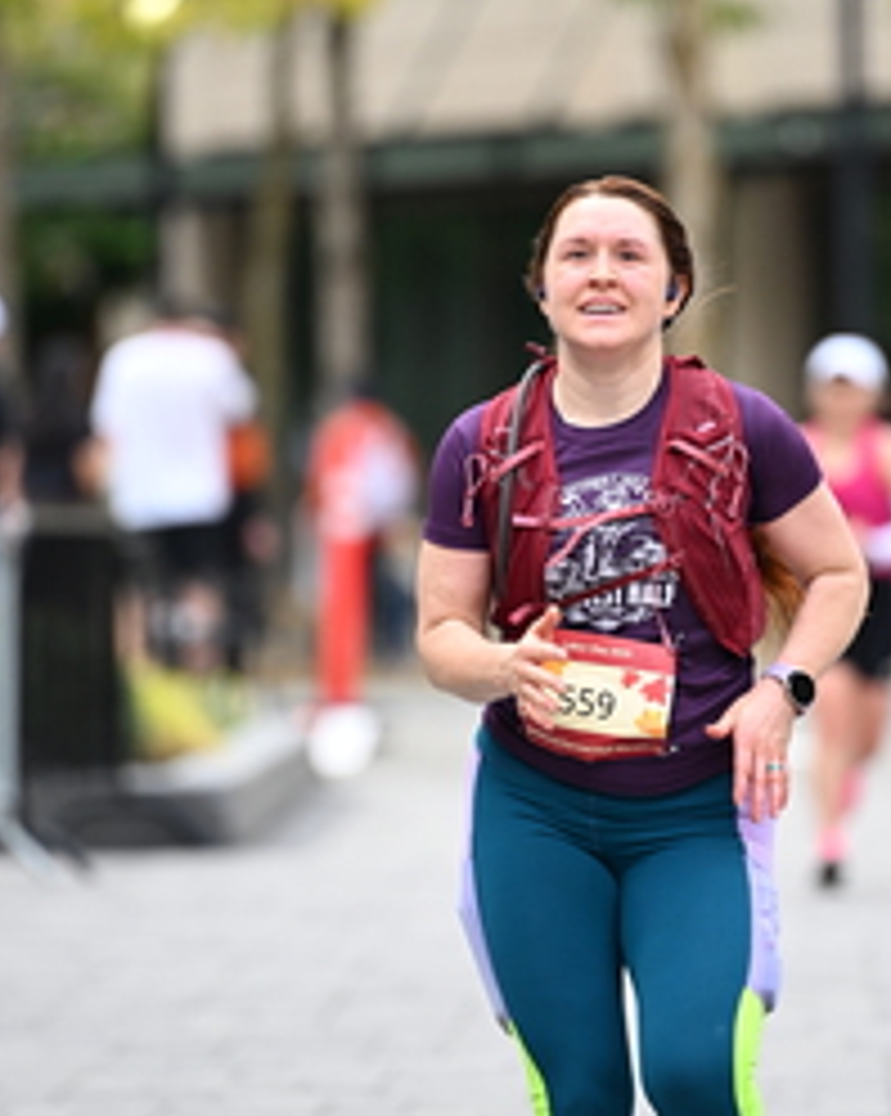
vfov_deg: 4.6
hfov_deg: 3.7
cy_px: 504
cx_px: 605
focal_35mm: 417
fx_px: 13762
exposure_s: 1/2000
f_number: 2.8
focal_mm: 200
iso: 640
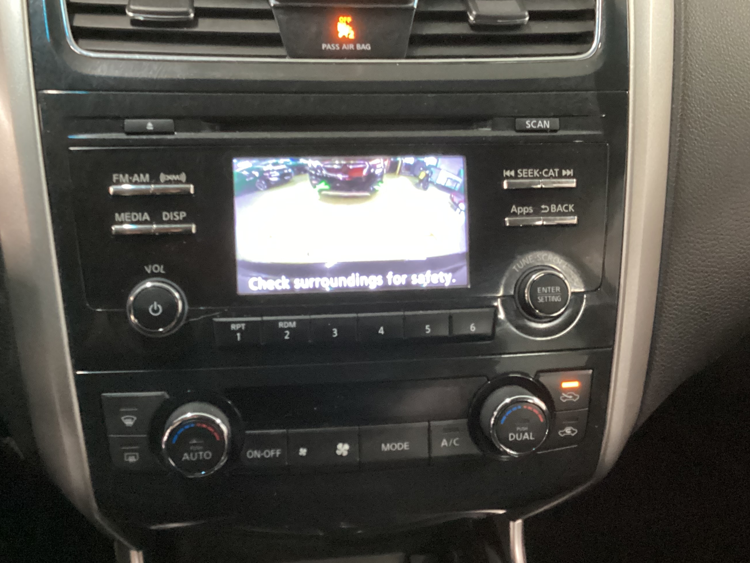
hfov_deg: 47.8
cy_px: 307
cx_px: 360
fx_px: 845
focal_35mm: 39
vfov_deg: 36.8
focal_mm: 3.3
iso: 640
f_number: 2.4
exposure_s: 1/25
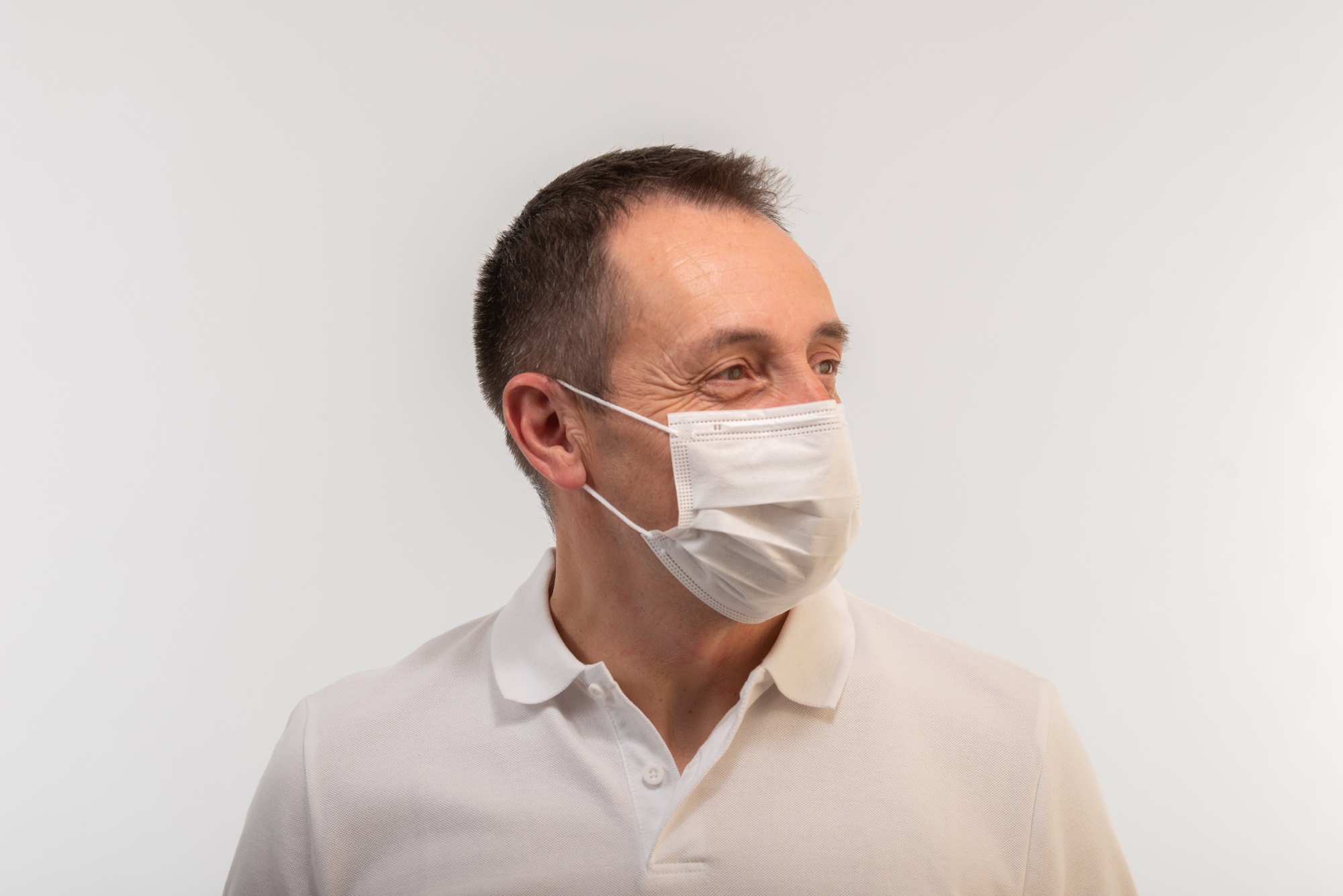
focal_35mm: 102
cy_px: 448
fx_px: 3806
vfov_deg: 13.4
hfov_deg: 20.0
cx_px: 672
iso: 80
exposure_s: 1/200
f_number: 8
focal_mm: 102
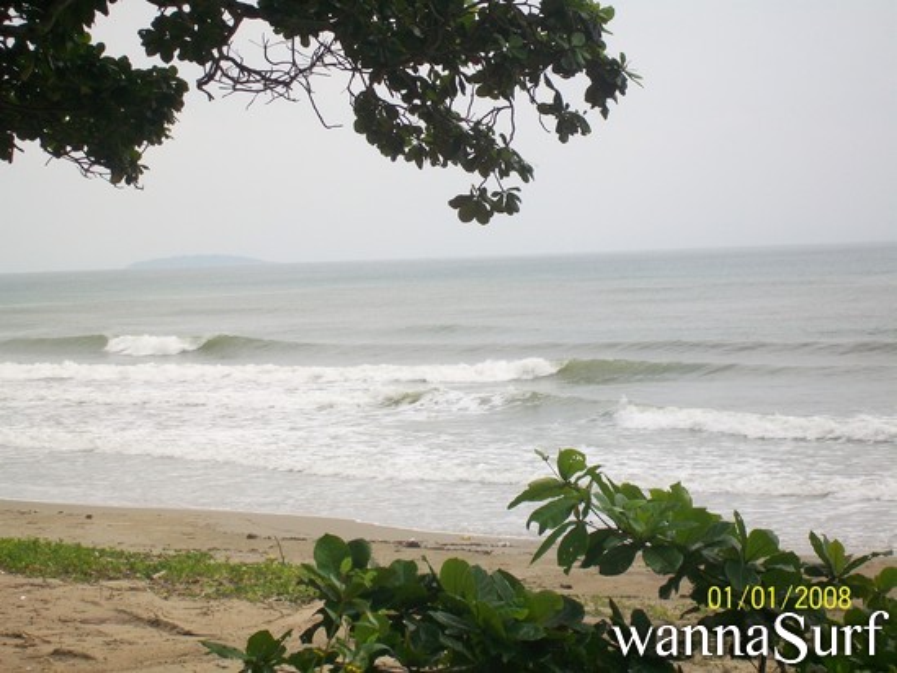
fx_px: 2799
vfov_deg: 13.7
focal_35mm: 108
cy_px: 336
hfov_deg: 18.2
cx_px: 448
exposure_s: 1/500
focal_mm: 18
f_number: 4.8
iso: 64
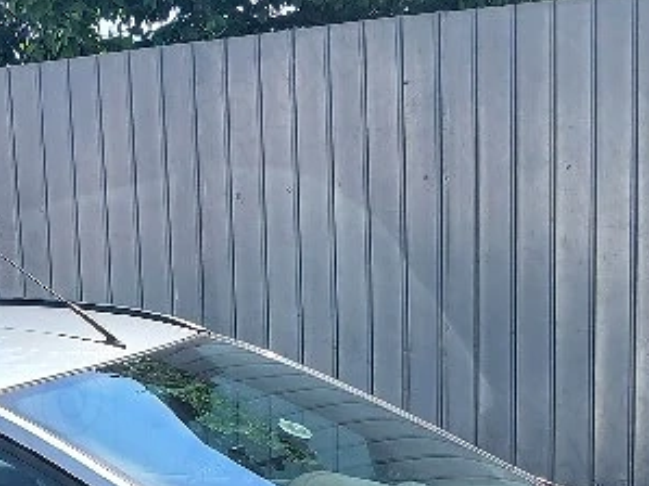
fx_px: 1630
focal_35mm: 87
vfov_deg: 16.4
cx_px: 13
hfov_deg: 21.8
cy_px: 558
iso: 20
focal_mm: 3.98
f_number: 1.8
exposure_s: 1/385
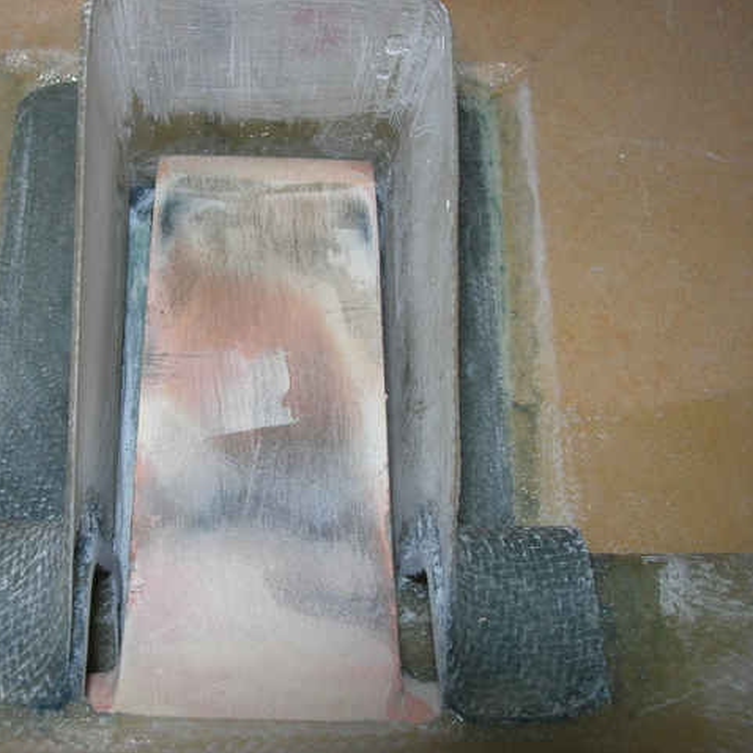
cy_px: 376
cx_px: 250
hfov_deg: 37.2
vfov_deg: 37.6
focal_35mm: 45
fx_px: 1107
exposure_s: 1/60.1
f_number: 4.8
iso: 64
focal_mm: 7.8
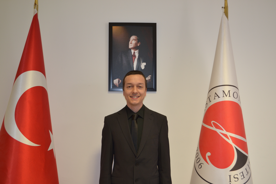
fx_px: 276
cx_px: 138
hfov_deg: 53.1
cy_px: 92
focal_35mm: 36
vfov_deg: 36.9
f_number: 4
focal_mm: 24
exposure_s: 1/30
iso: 400
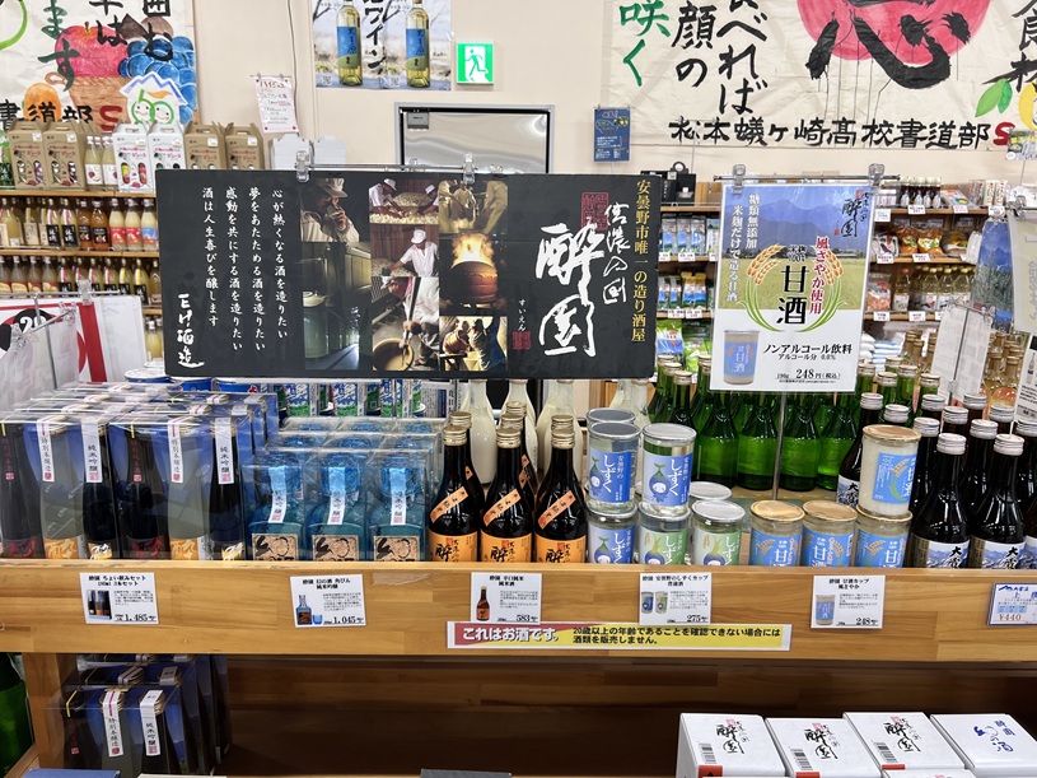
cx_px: 518
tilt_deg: -13.9
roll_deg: -0.3
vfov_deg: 53.1
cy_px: 389
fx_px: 779
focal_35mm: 26
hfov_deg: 67.3
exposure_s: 1/60
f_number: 1.5
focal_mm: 5.7
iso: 80
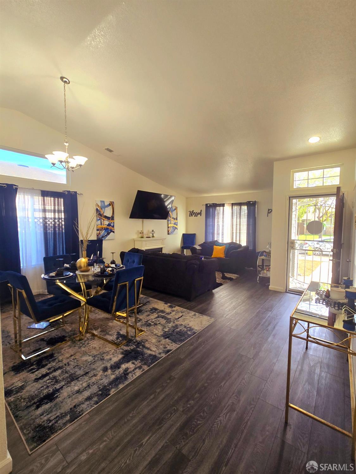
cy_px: 237
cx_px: 178
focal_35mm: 13
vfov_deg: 106.2
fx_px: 178
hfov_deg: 89.9
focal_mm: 2.2
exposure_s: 1/60.2
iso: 125
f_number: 2.2
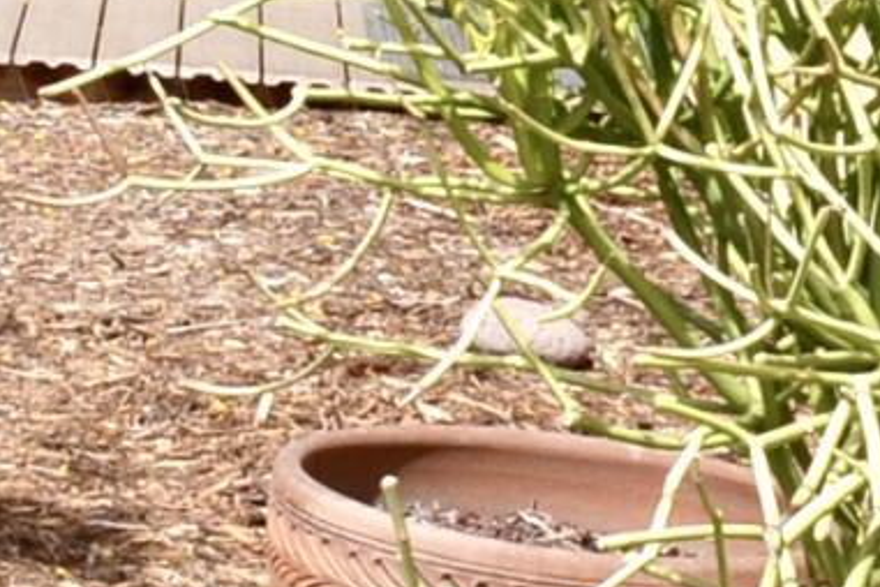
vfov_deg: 7.2
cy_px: -69
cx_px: -1711
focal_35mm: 189
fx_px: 4620
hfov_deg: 9.0
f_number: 10
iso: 400
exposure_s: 1/400
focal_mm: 16
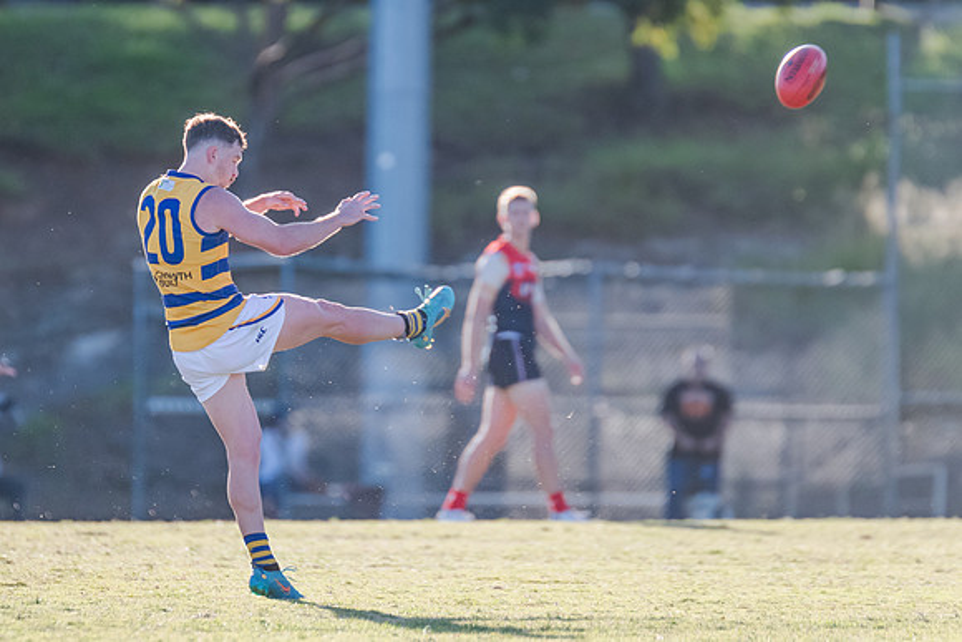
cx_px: 296
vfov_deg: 2.1
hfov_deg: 3.2
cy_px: 220
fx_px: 17239
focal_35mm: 645
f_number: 4.5
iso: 1000
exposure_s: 1/2000
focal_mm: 420
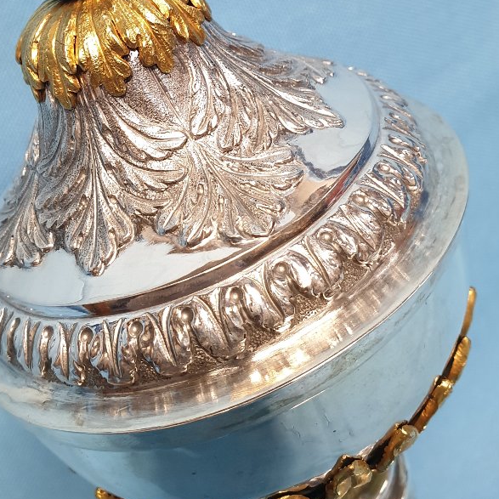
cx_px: 172
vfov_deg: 35.1
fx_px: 767
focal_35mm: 47
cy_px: 110
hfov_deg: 35.7
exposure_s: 1/50
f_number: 2.4
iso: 320
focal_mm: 4.3
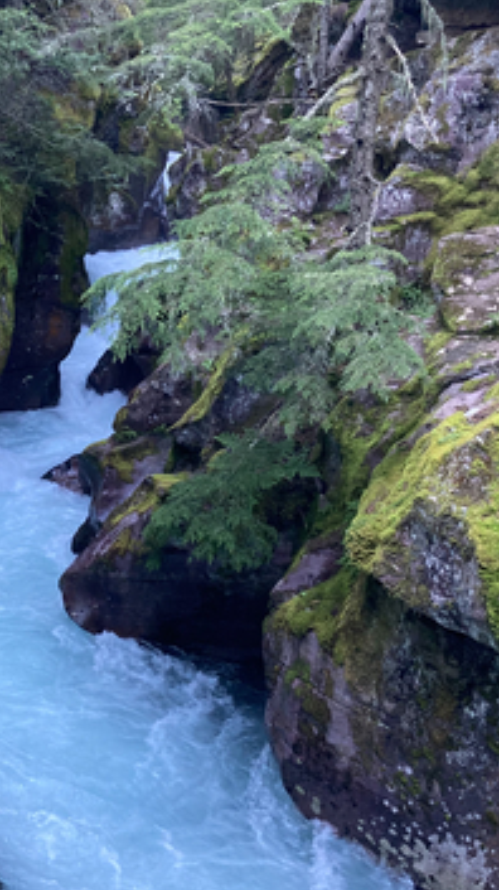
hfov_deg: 25.5
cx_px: 33
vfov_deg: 45.4
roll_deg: -1.8
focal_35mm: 45
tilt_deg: -15.1
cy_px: 507
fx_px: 1061
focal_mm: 3.99
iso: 160
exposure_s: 1/60
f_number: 1.8
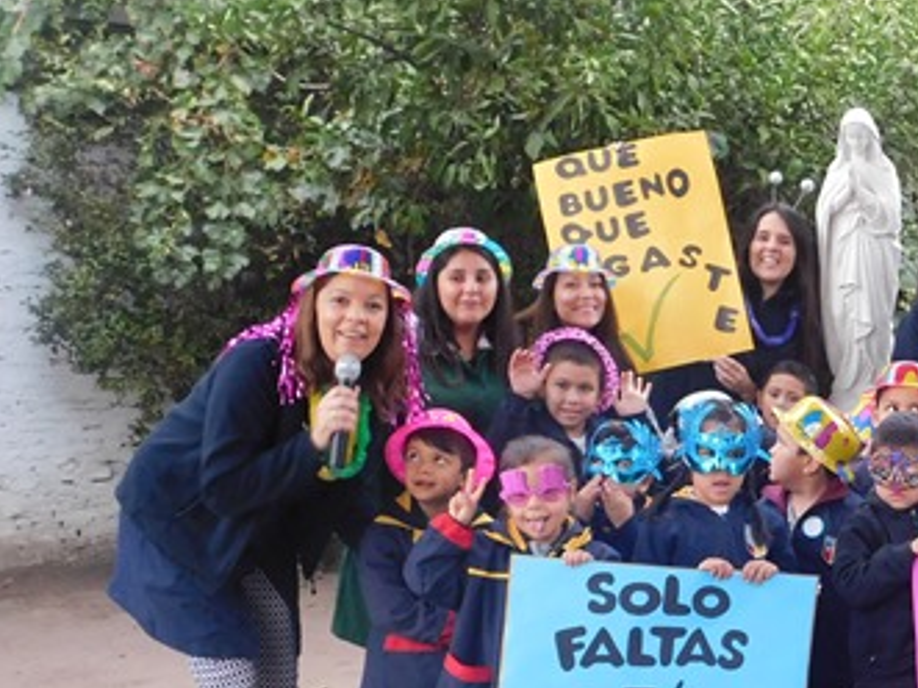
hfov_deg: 31.6
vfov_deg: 25.1
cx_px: 838
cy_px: 433
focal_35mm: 58
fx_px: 1538
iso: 400
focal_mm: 5.3
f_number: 3.2
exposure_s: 1/13
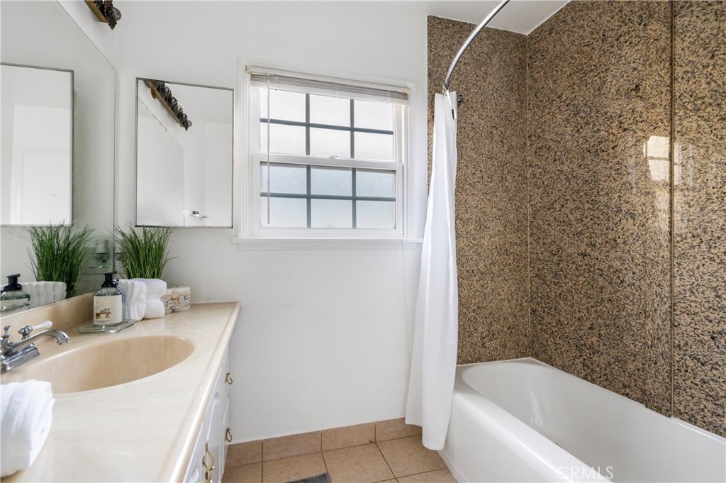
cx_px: 363
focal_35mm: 16
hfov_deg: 96.8
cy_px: 242
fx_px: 322
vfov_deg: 73.7
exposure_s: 1/13
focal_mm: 16
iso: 400
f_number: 7.1
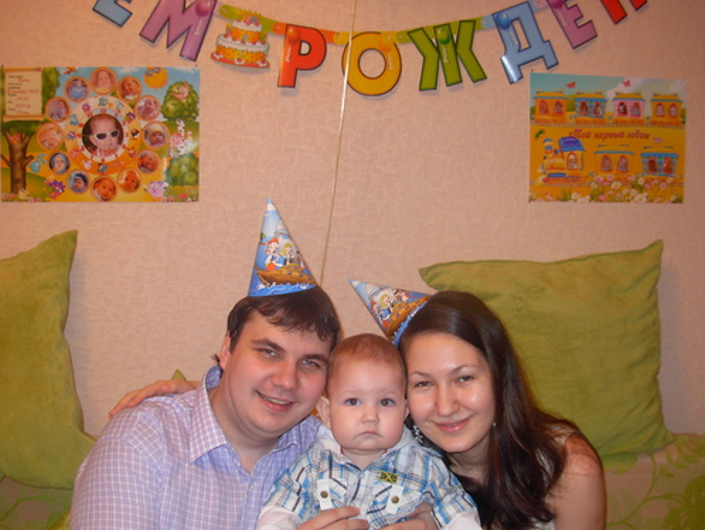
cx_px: 369
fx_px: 856
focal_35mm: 42
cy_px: 274
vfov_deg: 34.4
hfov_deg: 44.8
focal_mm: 6.3
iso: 79
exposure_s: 1/22.6
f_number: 2.9
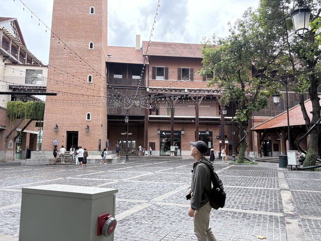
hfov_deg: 67.3
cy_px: 120
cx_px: 160
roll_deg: +0.3
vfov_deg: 53.1
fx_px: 241
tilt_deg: +8.1
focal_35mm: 26
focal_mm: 5.96
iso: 64
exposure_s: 1/850
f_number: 1.6
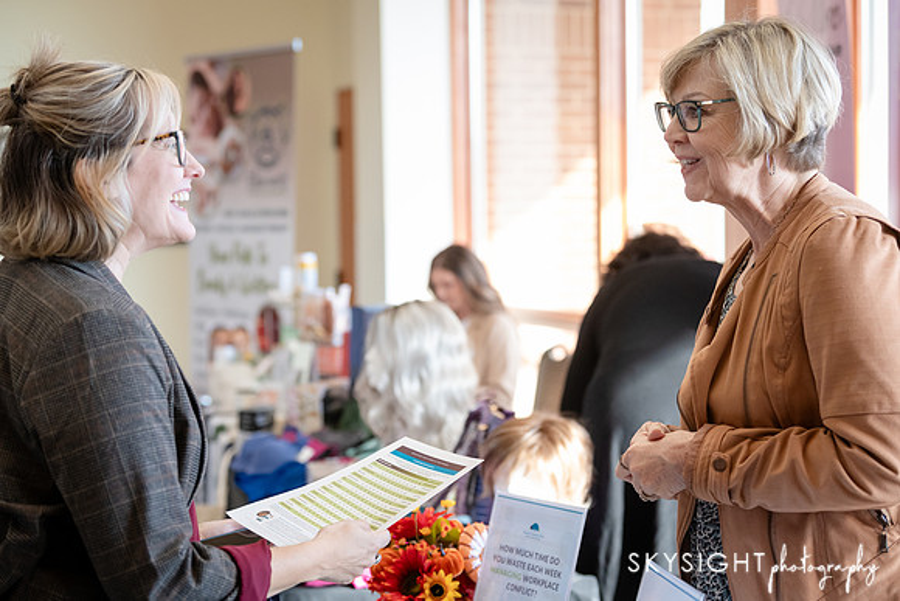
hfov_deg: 27.7
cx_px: 450
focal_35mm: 73
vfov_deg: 18.7
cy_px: 300
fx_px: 1823
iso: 3200
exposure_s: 1/800
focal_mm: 70
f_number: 3.5
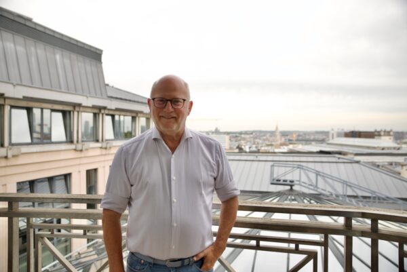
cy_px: 136
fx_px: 339
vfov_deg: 43.7
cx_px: 204
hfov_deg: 61.9
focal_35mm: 30
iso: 800
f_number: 2.8
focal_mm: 30
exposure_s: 1/2500
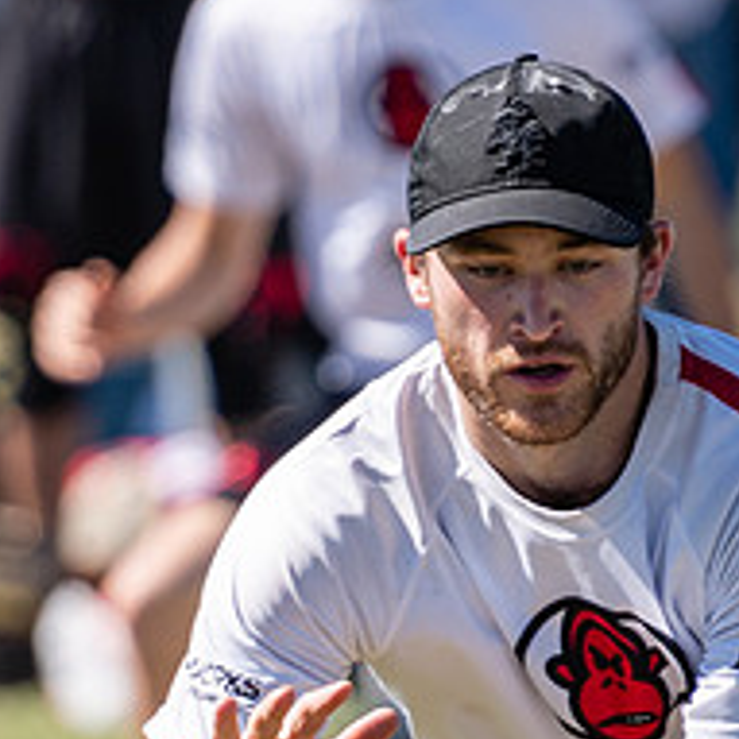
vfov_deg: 1.4
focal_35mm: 1270
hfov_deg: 1.4
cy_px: 637
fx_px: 30674
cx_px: 945
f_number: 2.8
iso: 100
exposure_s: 1/2000
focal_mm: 200
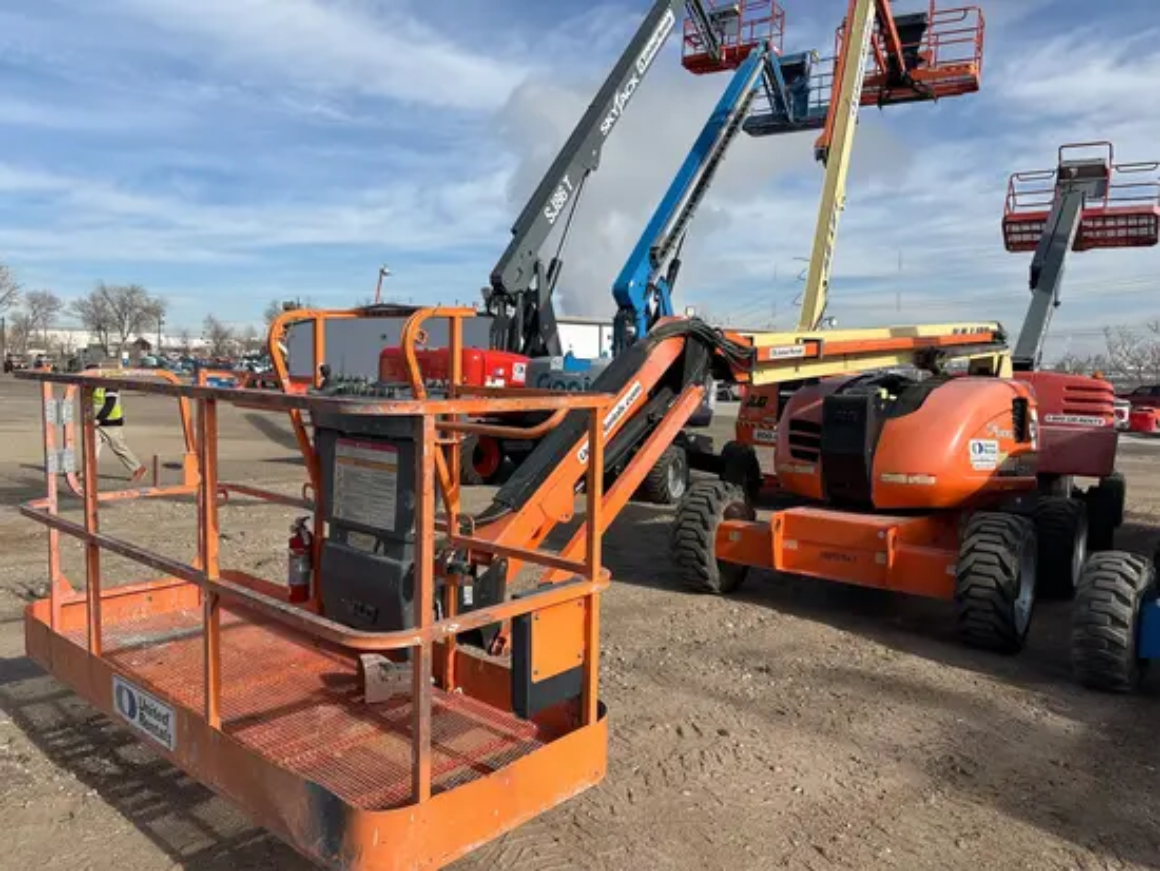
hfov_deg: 67.3
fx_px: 872
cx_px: 580
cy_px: 436
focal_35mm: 26
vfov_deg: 53.1
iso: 50
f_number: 1.6
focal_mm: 5.96
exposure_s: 1/3413
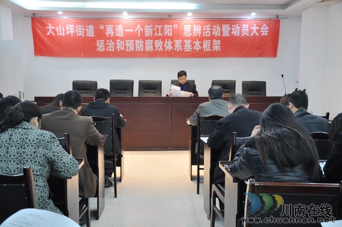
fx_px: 370
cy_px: 114
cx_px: 171
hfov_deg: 49.6
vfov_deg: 34.1
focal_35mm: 39
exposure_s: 1/15
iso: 640
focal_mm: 26
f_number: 4
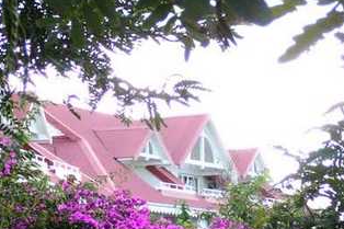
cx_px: 203
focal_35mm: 193
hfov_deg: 10.7
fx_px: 1843
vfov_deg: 7.1
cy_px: 234
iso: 400
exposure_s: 1/1000
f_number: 3.3
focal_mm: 13.9
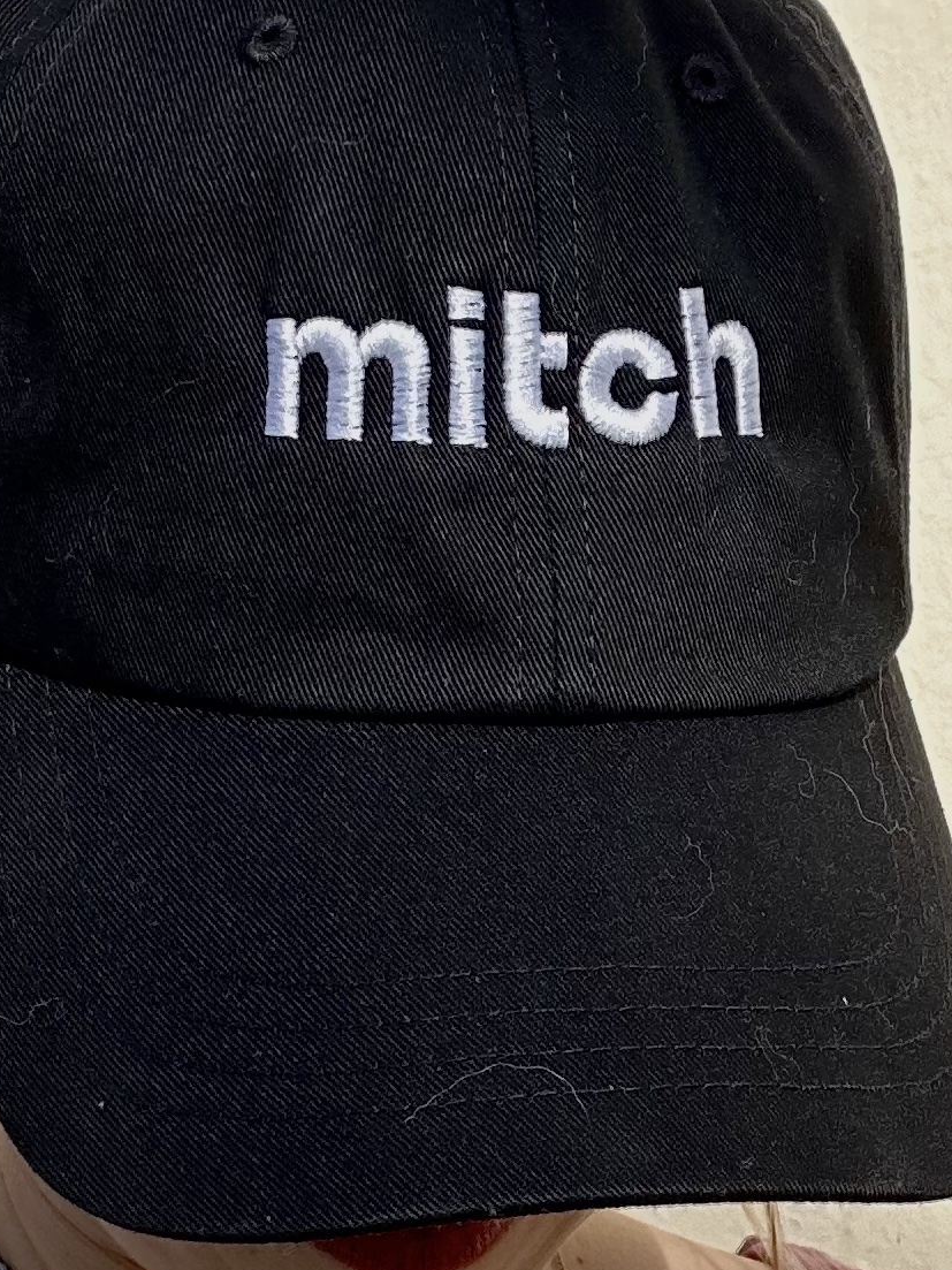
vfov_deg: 23.0
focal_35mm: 84
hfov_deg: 17.5
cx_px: 692
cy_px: 965
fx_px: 3081
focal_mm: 2.69
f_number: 1.9
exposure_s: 1/530
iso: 25
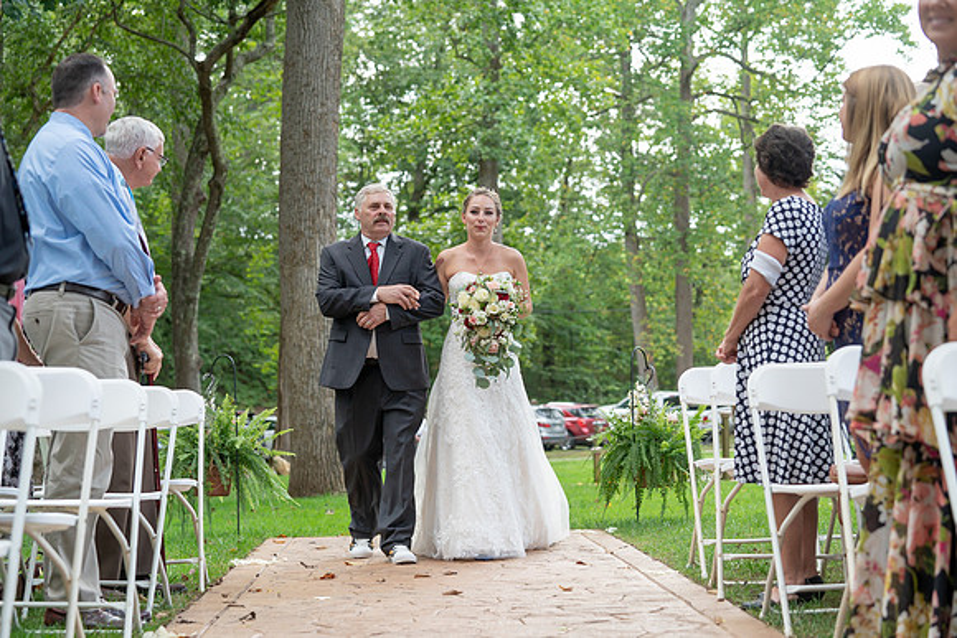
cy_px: 319
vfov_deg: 19.4
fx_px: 1865
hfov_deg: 28.8
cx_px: 478
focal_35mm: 70
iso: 250
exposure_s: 1/200
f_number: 4
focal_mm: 70
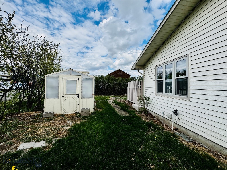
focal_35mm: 14
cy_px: 85
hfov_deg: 102.1
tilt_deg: -0.1
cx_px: 114
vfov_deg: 85.7
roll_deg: -1.1
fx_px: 92
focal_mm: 2.22
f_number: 2.2
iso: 50
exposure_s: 1/1449
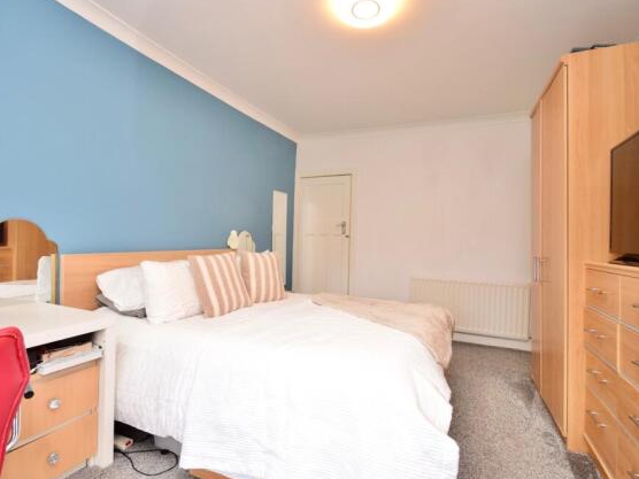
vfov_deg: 74.7
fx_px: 314
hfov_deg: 91.0
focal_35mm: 17
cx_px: 312
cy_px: 244
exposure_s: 1/60
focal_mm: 10
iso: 800
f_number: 7.1
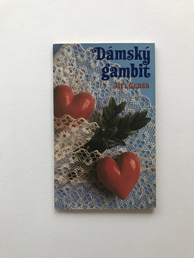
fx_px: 209
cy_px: 129
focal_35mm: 28
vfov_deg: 63.4
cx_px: 97
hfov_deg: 49.7
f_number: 1.8
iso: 20
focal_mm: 3.99
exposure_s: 1/128
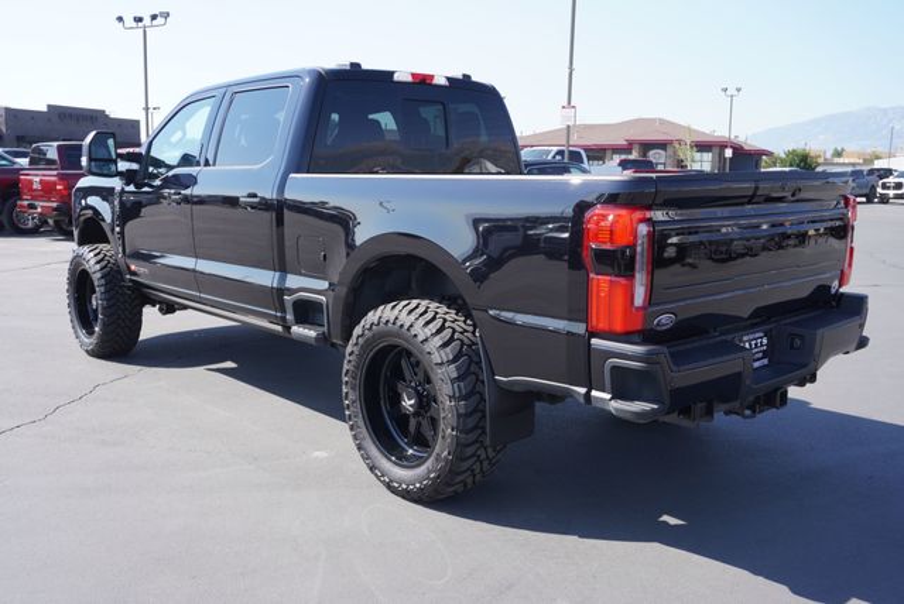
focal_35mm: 33
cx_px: 452
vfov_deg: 40.0
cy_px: 302
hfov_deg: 57.2
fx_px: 829
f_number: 6.3
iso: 100
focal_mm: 22
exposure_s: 1/160
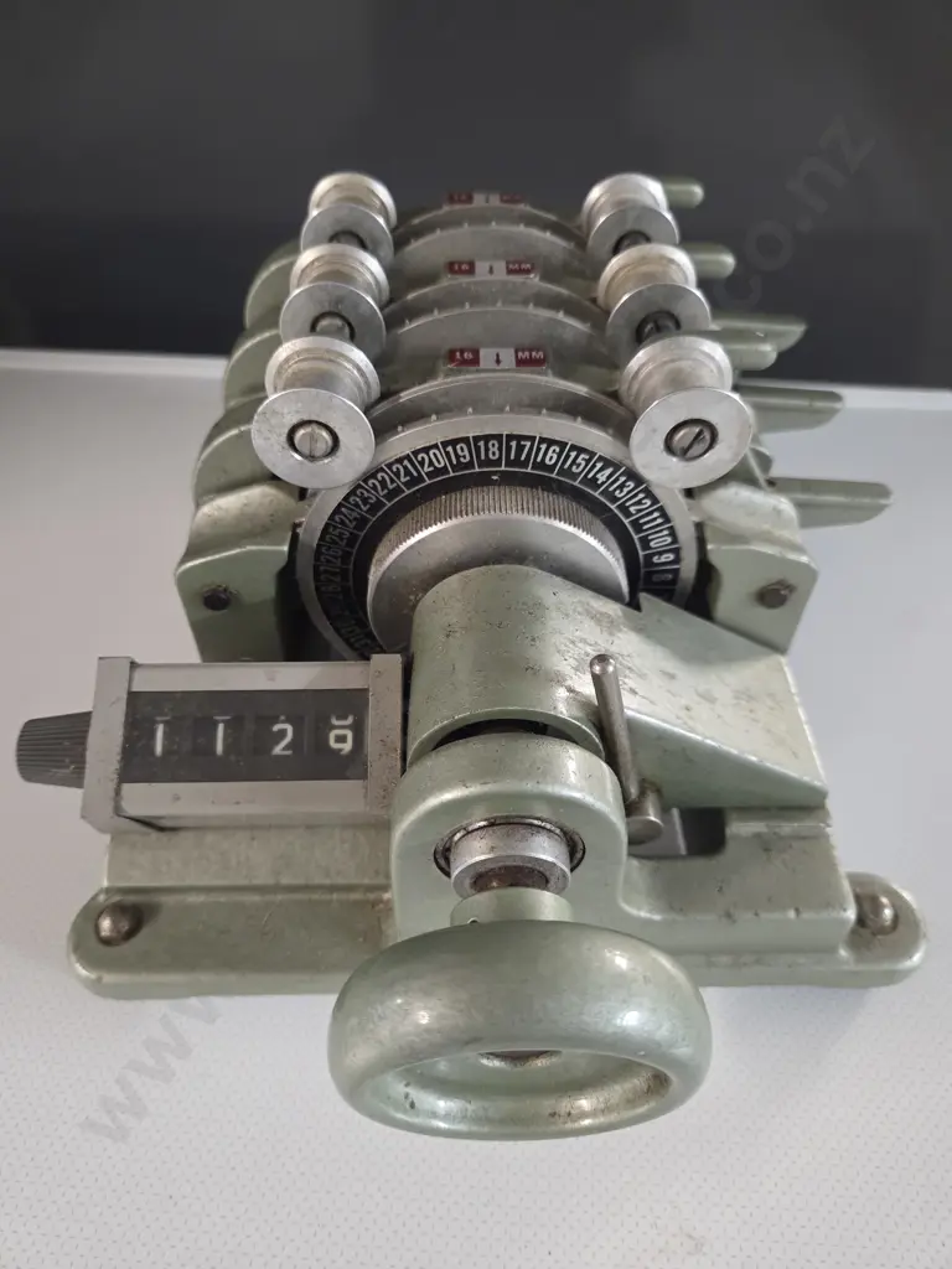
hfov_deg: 58.9
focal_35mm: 23
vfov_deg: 73.9
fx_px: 843
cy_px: 634
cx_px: 476
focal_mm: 5.4
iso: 1000
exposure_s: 1/100
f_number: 1.8
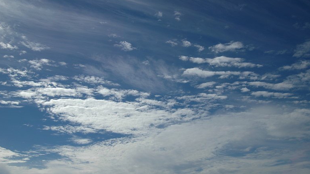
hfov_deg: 51.6
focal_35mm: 39
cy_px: 84
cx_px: 155
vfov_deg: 30.4
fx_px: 321
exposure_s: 1/1250
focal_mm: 24
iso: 200
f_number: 9
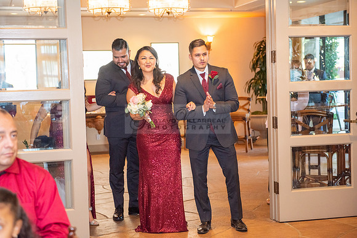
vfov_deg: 21.9
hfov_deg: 32.4
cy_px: 119
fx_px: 615
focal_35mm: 62
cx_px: 178
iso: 1600
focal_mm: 62
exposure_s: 1/125
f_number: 3.5
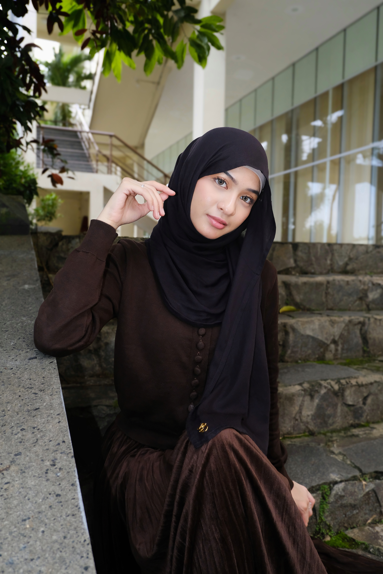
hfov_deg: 45.0
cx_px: 192
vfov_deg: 63.7
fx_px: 463
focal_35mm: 29
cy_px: 287
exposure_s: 1/100
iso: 1250
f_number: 4
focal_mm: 19.2
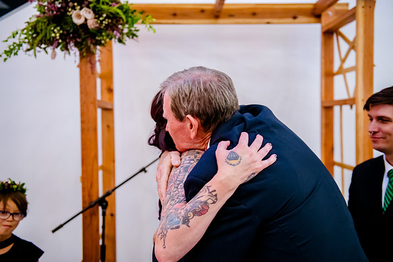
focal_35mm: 39
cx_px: 194
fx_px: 424
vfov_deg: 34.4
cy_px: 131
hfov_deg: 49.8
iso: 4000
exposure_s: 1/100
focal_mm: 38
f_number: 2.8
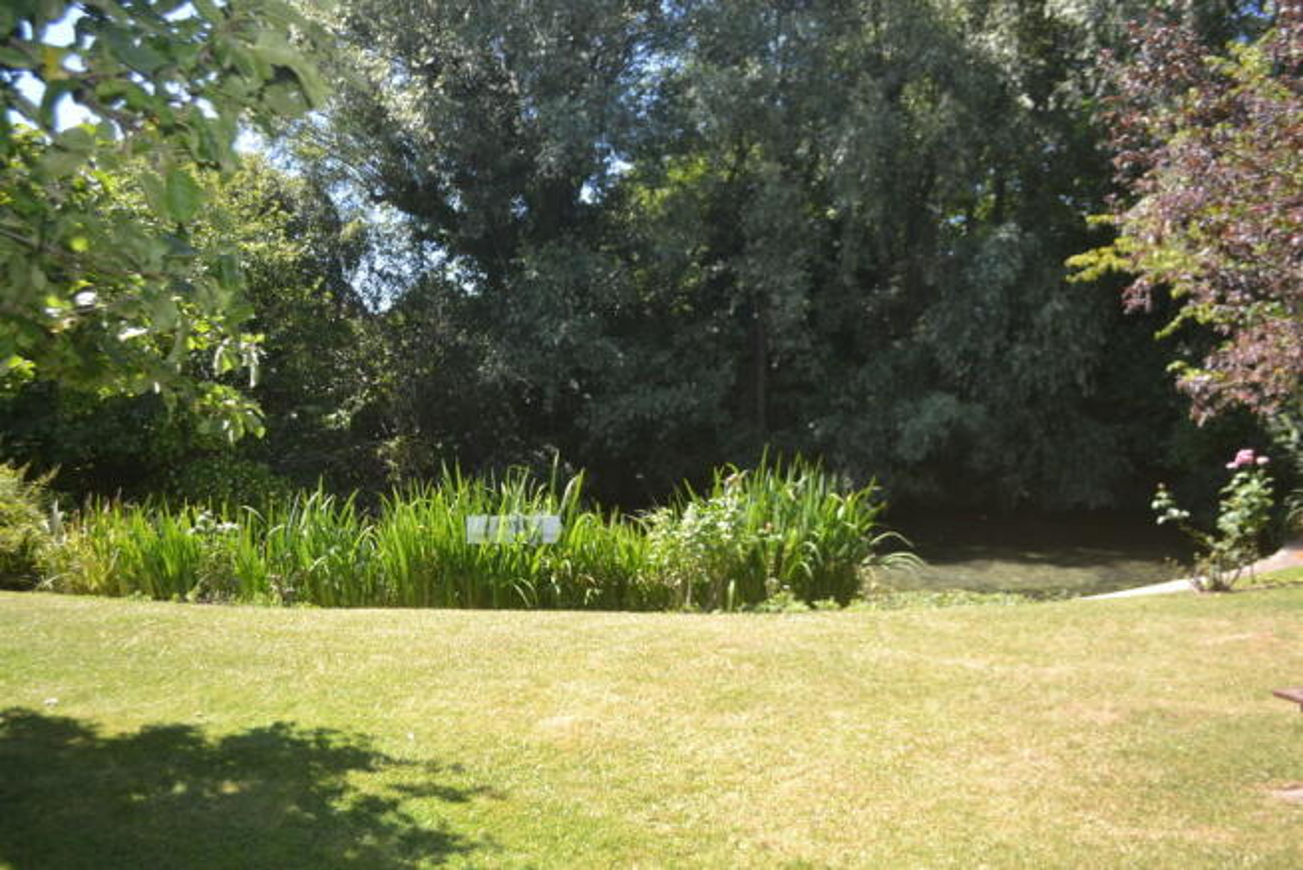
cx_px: 652
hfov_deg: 61.9
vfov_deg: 43.6
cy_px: 435
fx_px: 1086
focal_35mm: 30
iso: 100
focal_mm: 20
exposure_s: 1/200
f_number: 4
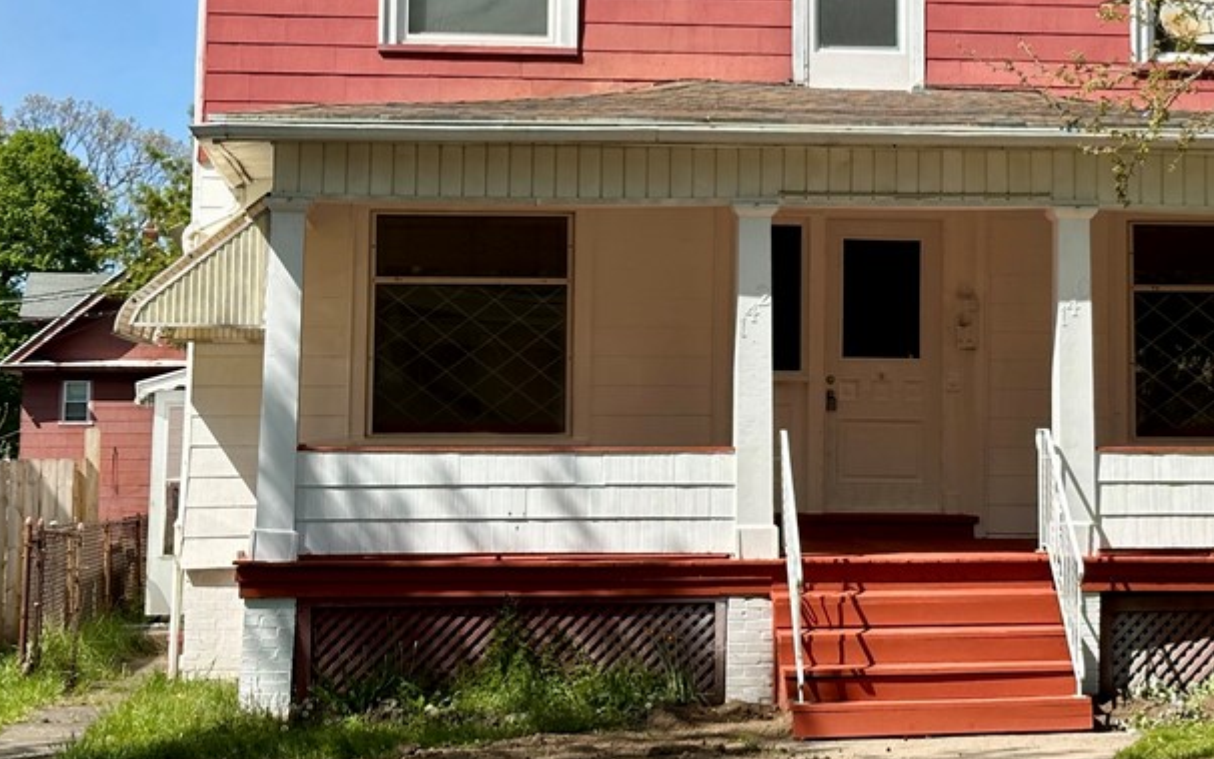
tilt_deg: +6.3
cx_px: 803
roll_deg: -0.2
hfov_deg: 24.0
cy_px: 174
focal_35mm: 86
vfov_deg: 15.1
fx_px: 2846
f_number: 1.78
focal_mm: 6.86
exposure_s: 1/2976
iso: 64
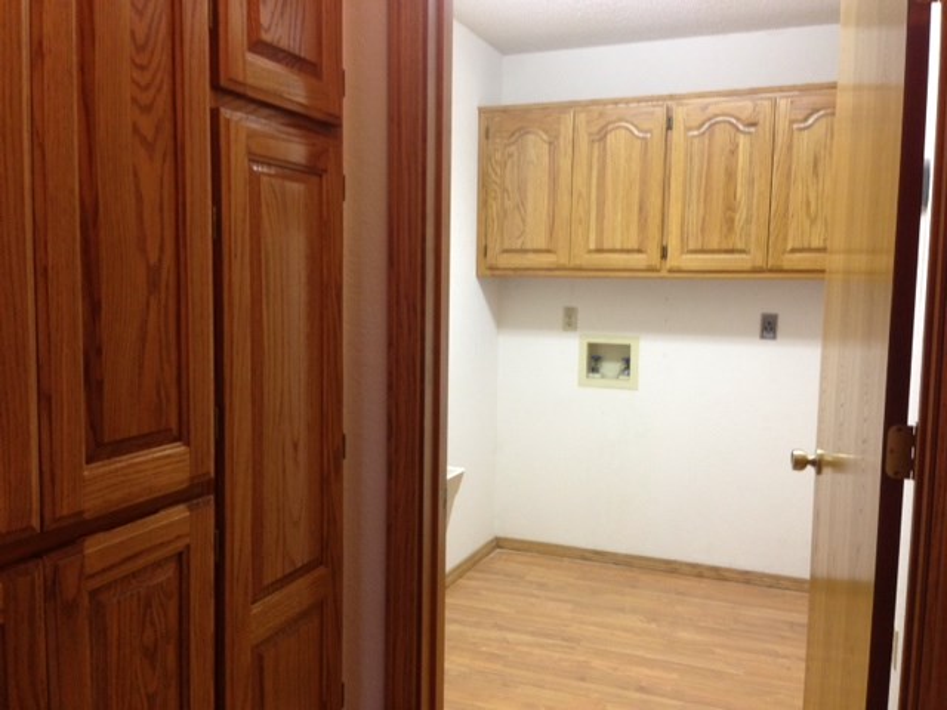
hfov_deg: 55.4
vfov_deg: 42.9
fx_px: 903
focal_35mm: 33
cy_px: 355
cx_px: 474
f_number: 2.4
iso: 125
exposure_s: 1/20
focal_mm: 4.13
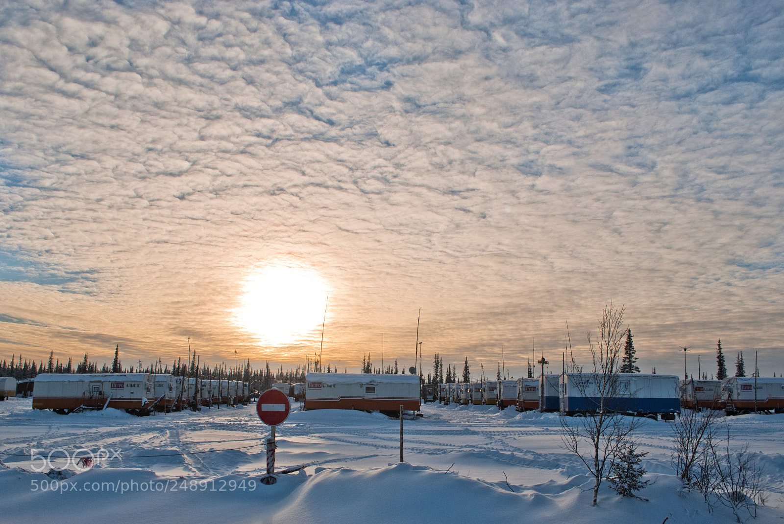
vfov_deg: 48.0
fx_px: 589
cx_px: 392
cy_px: 262
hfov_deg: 67.3
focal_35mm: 27
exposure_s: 1/500
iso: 100
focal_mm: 18
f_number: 11
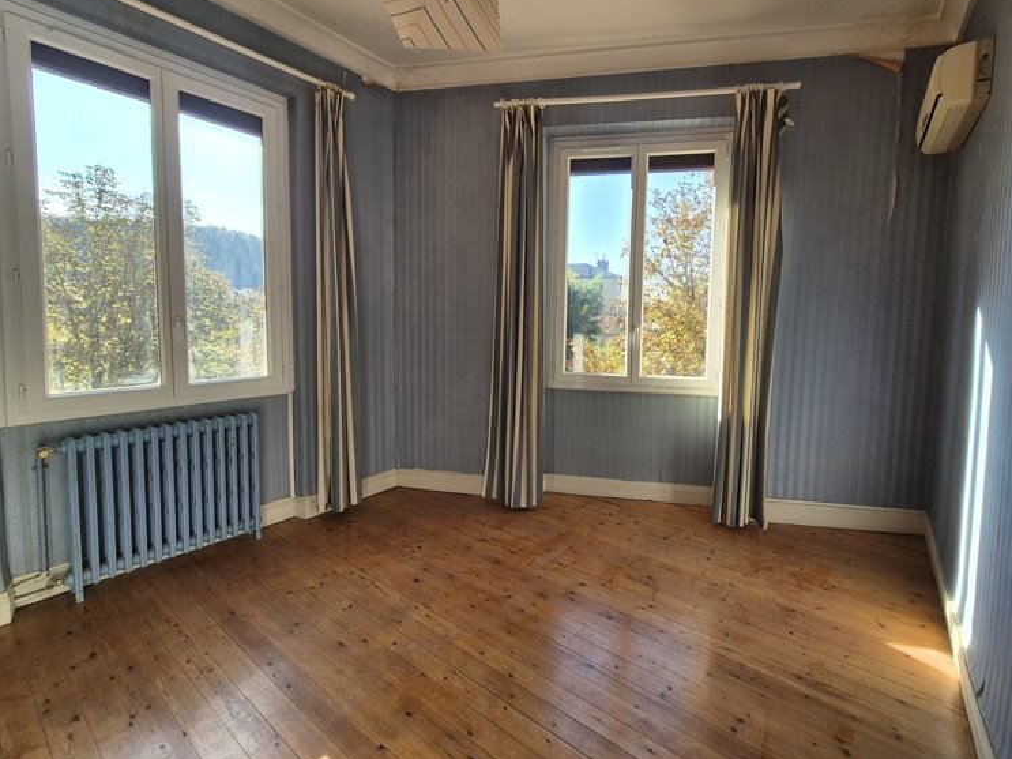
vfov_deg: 85.6
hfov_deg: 101.9
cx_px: 543
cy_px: 356
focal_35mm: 14
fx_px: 409
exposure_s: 1/718
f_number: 2.2
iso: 80
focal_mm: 2.2
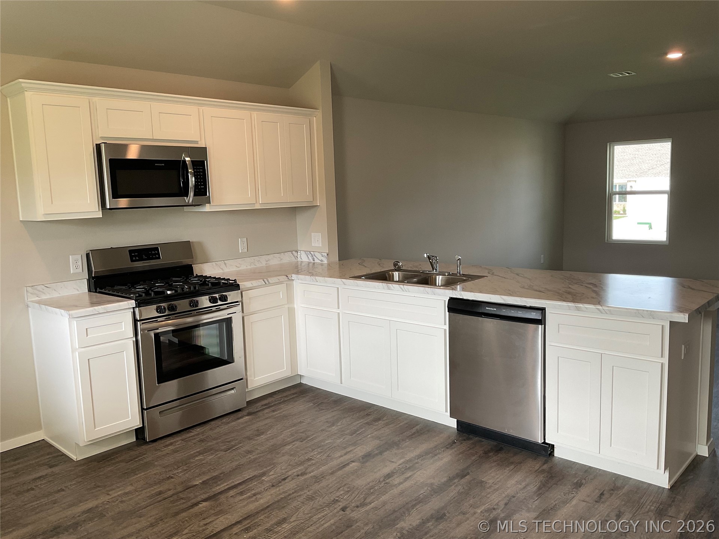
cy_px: 270
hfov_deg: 61.7
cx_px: 360
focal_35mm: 29
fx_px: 602
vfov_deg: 48.2
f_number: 1.8
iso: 32
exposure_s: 1/60
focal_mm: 3
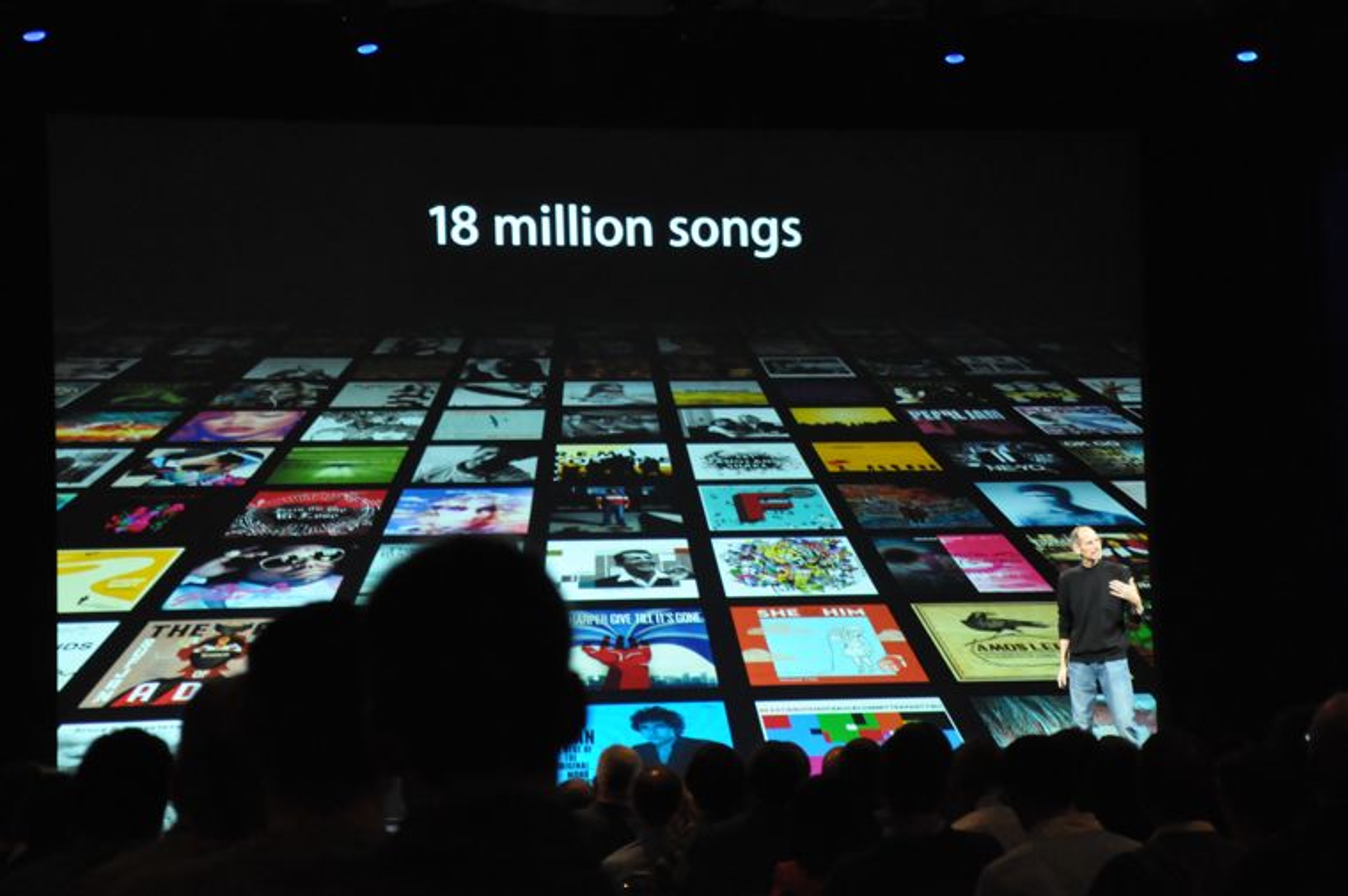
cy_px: 448
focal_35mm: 93
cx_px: 674
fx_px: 3479
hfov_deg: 21.9
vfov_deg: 14.7
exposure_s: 1/30
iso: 2200
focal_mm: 62
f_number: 5.3
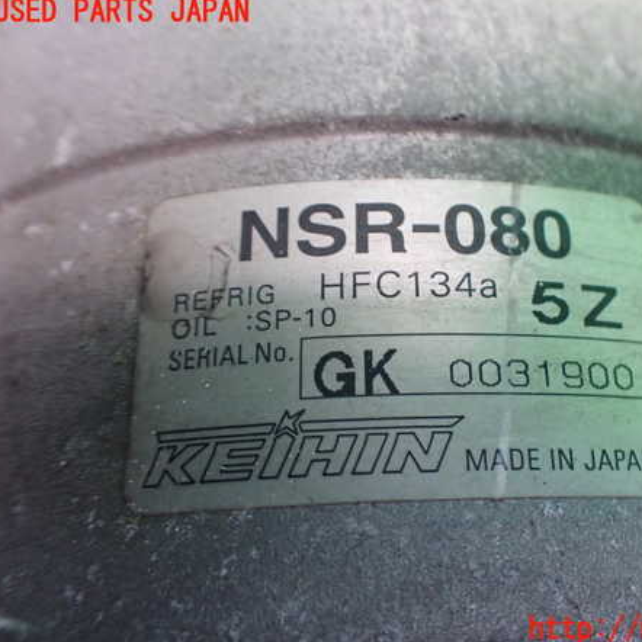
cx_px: 421
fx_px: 755
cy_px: 321
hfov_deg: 45.4
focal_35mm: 36
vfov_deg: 46.0
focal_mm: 5.4
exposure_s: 1/50
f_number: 2.3
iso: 800
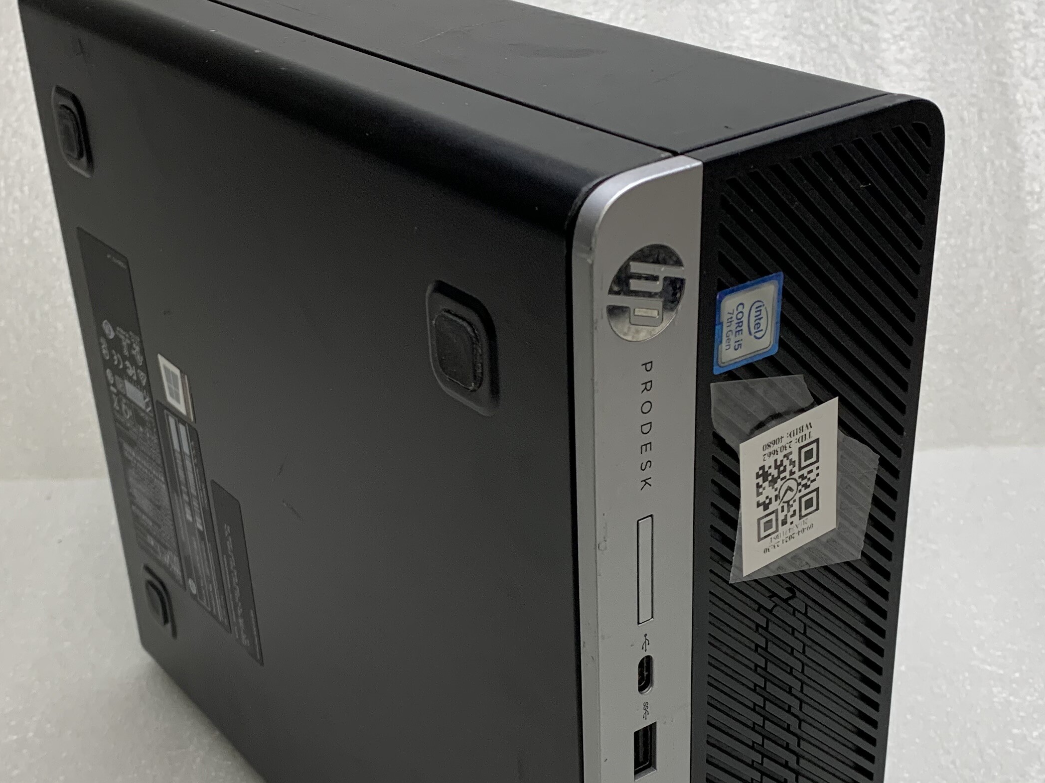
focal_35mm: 50
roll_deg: +2.2
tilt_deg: -30.6
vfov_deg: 28.9
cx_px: 467
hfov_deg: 38.2
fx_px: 1509
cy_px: 514
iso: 80
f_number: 1.8
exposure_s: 1/120
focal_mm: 4.25
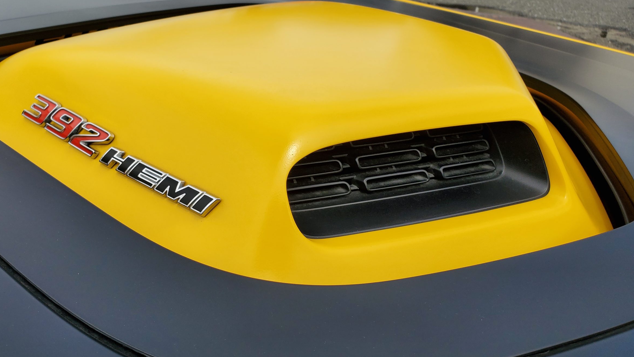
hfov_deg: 62.5
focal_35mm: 31
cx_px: 289
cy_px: 173
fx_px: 521
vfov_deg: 37.8
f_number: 2.4
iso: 50
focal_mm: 4.3
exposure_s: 1/1563
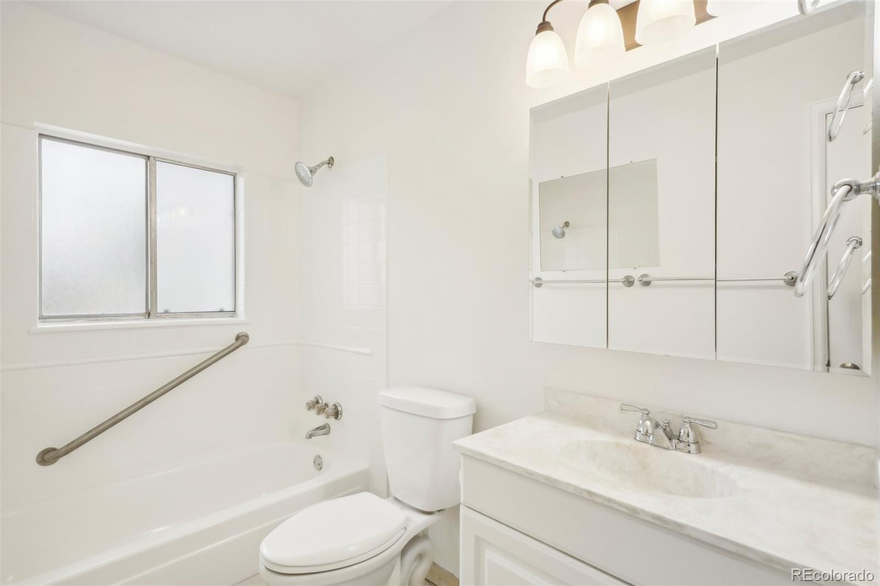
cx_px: 440
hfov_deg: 95.0
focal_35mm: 16
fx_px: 403
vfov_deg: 72.0
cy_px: 293
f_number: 8
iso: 160
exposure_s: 1/30
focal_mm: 11
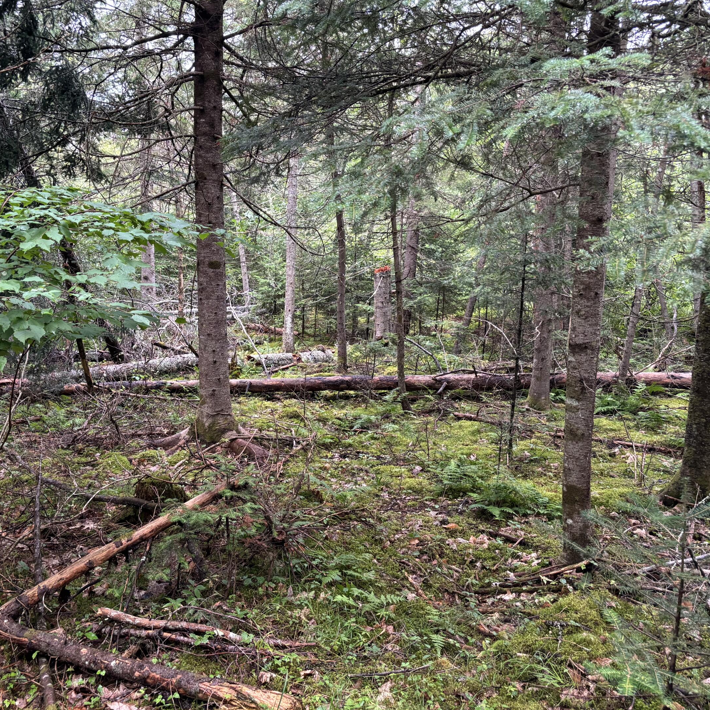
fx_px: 743
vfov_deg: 51.1
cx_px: 287
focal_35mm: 32
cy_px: 340
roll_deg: -1.1
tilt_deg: -8.4
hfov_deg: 50.8
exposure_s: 1/60
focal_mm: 5.96
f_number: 1.6
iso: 320
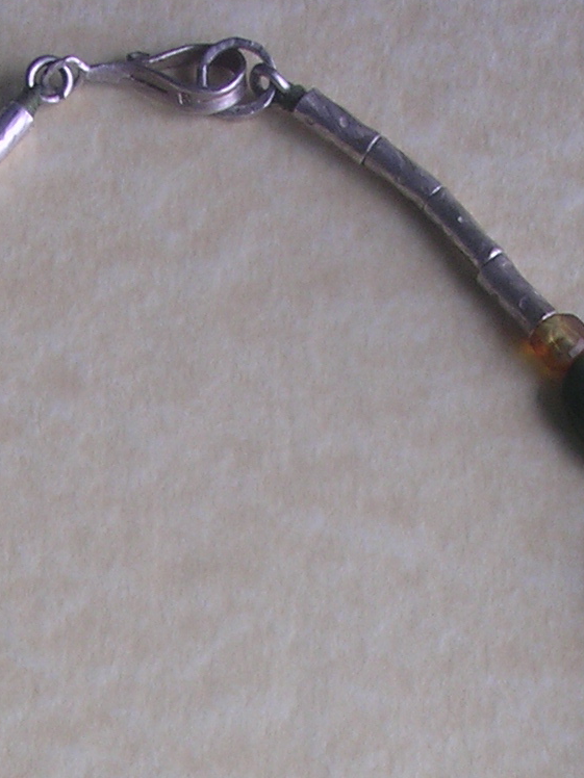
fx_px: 2339
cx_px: 210
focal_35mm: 104
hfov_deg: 14.2
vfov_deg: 17.8
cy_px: 986
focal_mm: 5.8
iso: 100
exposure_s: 1/69.1
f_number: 2.8
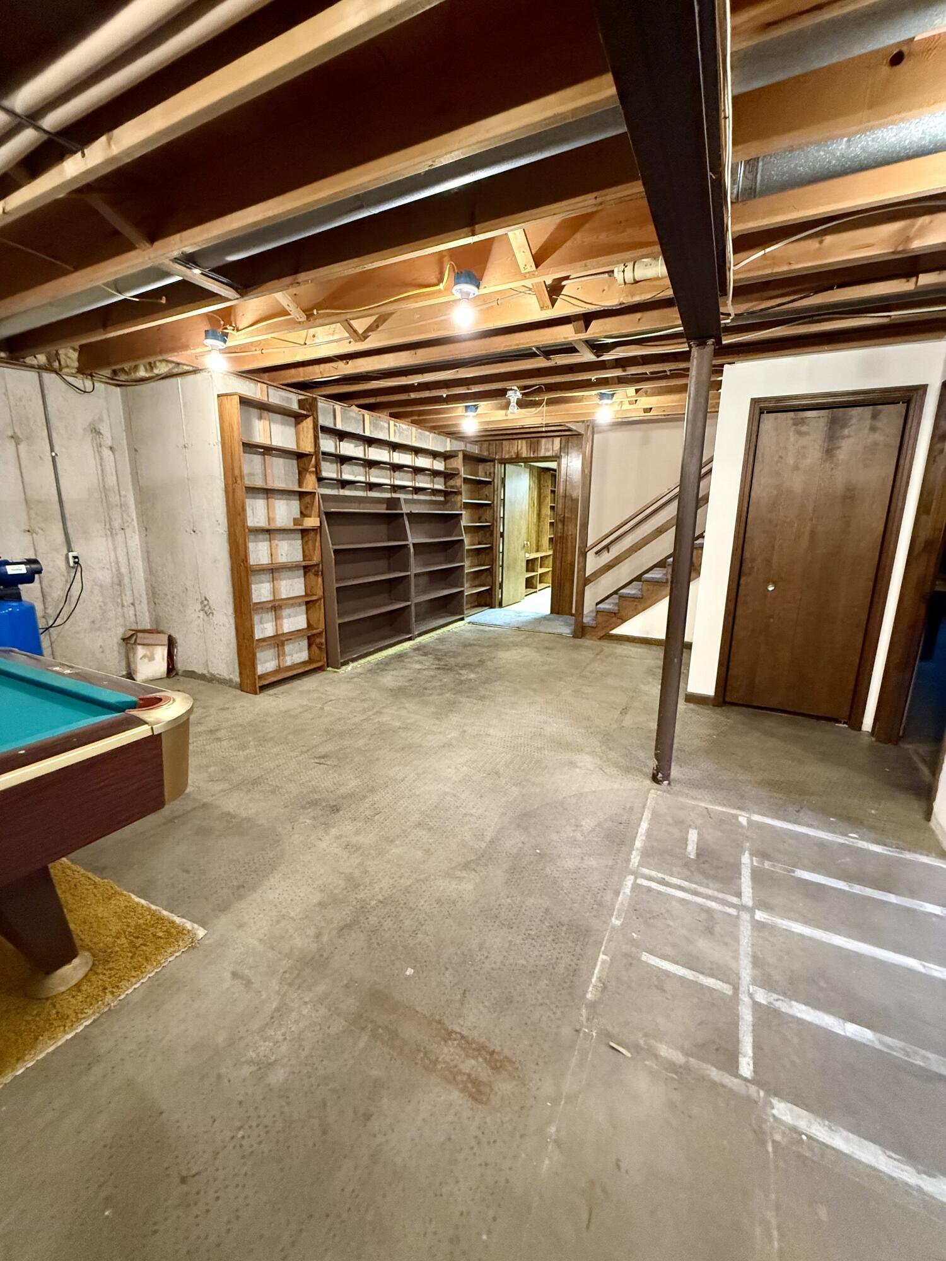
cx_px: 473
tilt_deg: -12.2
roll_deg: -0.7
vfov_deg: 102.1
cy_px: 630
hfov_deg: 85.7
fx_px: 510
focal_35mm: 14
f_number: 2.2
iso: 1000
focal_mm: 2.22
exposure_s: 1/60
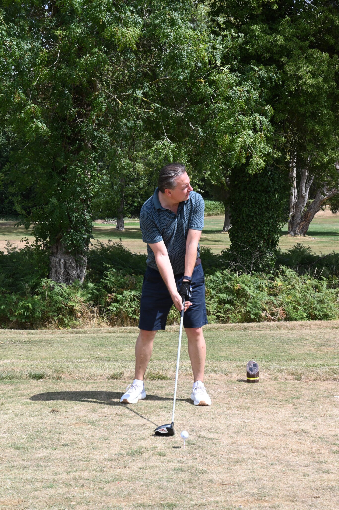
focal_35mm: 70
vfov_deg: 28.9
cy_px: 255
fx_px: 990
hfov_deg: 19.4
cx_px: 170
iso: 200
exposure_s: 1/100
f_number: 16
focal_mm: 70
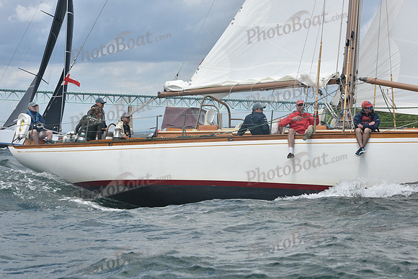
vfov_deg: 14.9
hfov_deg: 22.1
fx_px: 1068
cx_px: 209
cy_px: 140
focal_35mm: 92
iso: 250
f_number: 9
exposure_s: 1/1000
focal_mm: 92
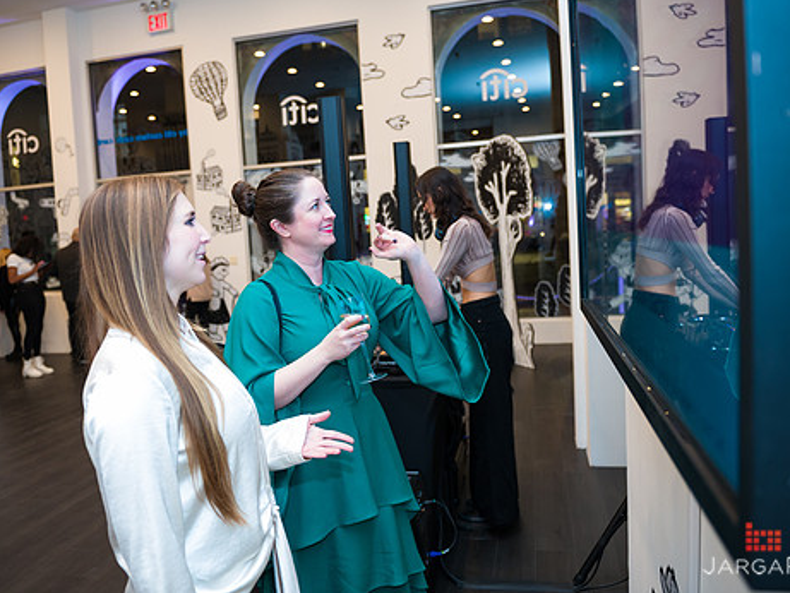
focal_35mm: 29
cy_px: 281
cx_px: 370
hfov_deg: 61.6
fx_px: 662
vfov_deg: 48.2
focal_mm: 24
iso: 1600
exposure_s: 1/200
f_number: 3.2
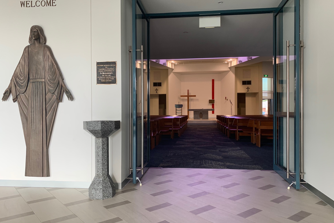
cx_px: 171
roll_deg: +0.7
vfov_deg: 46.4
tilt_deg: -1.4
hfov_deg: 65.5
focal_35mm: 28
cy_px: 114
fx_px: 260
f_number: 1.8
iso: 100
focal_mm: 4.25
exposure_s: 1/82
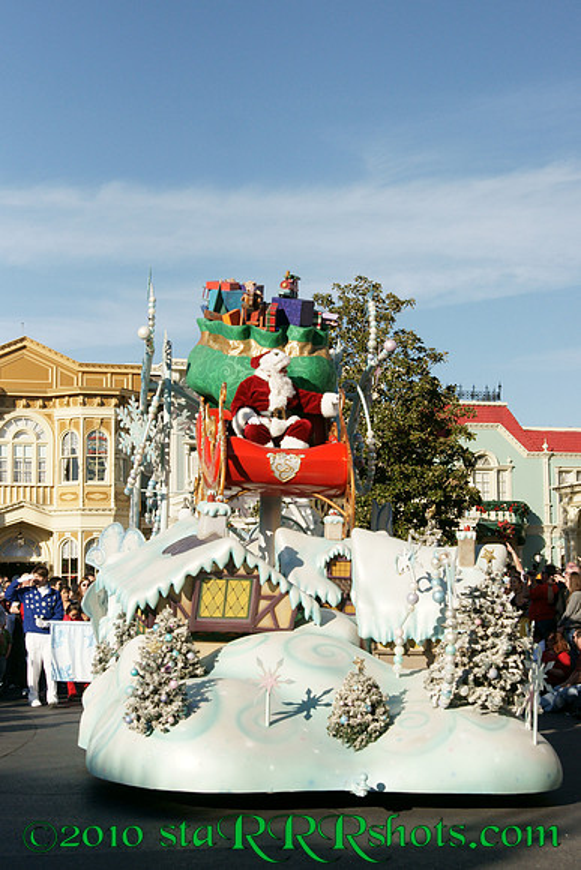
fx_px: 1452
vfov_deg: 33.4
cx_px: 290
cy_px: 435
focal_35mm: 60
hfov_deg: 22.6
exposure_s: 1/8000
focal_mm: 40
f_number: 4
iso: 400
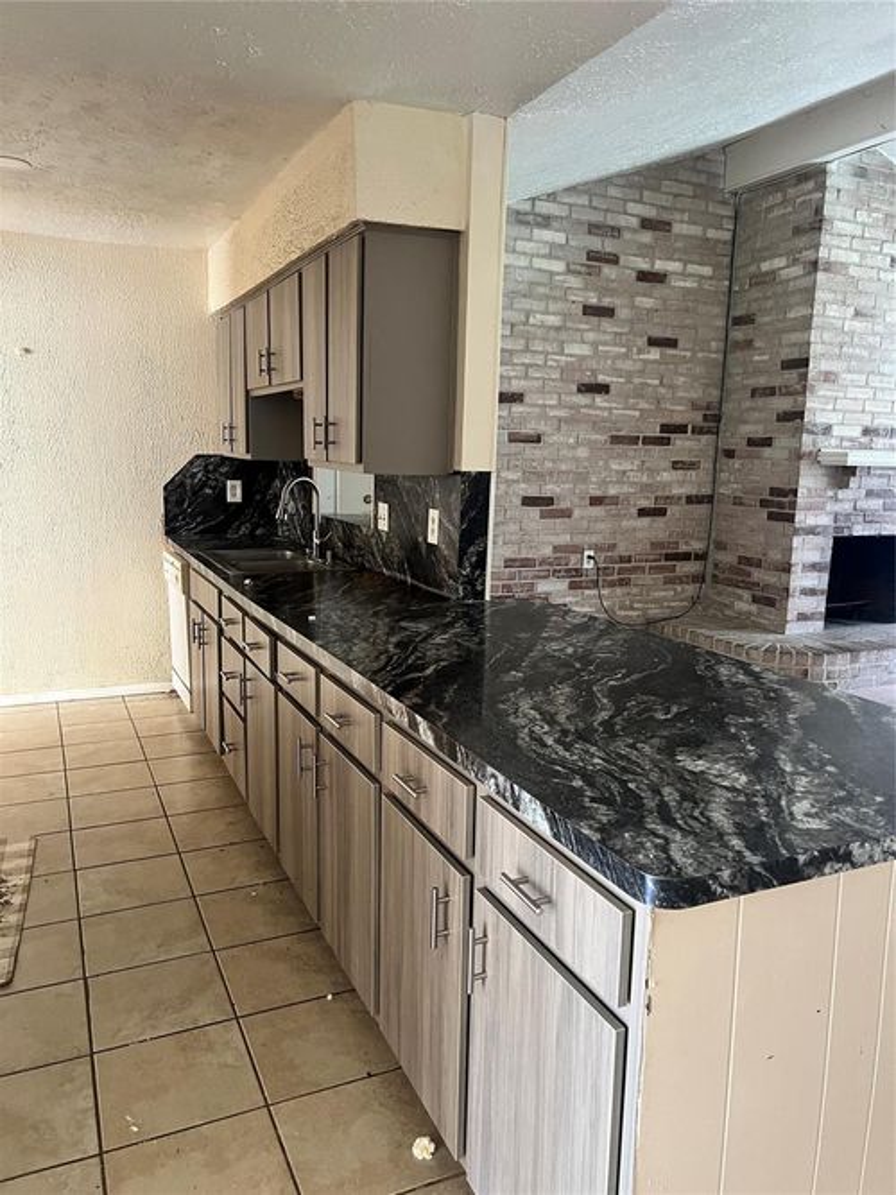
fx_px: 898
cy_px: 598
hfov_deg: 53.0
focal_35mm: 26
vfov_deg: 67.3
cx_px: 448
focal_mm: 5.7
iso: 250
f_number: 1.5
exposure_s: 1/60
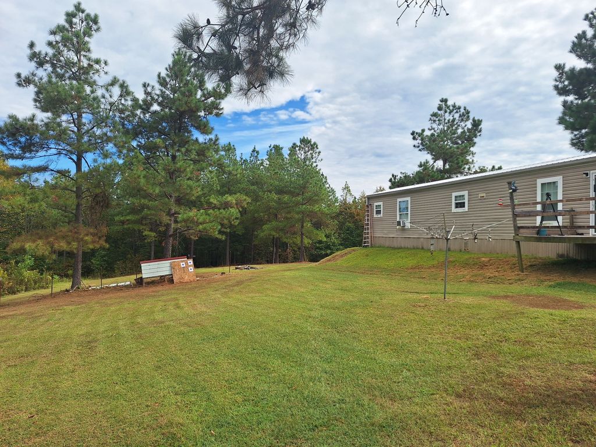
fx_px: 396
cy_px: 224
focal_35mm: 23
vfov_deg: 58.9
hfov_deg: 73.9
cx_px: 298
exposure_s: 1/2445
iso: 40
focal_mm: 5.54
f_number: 1.8
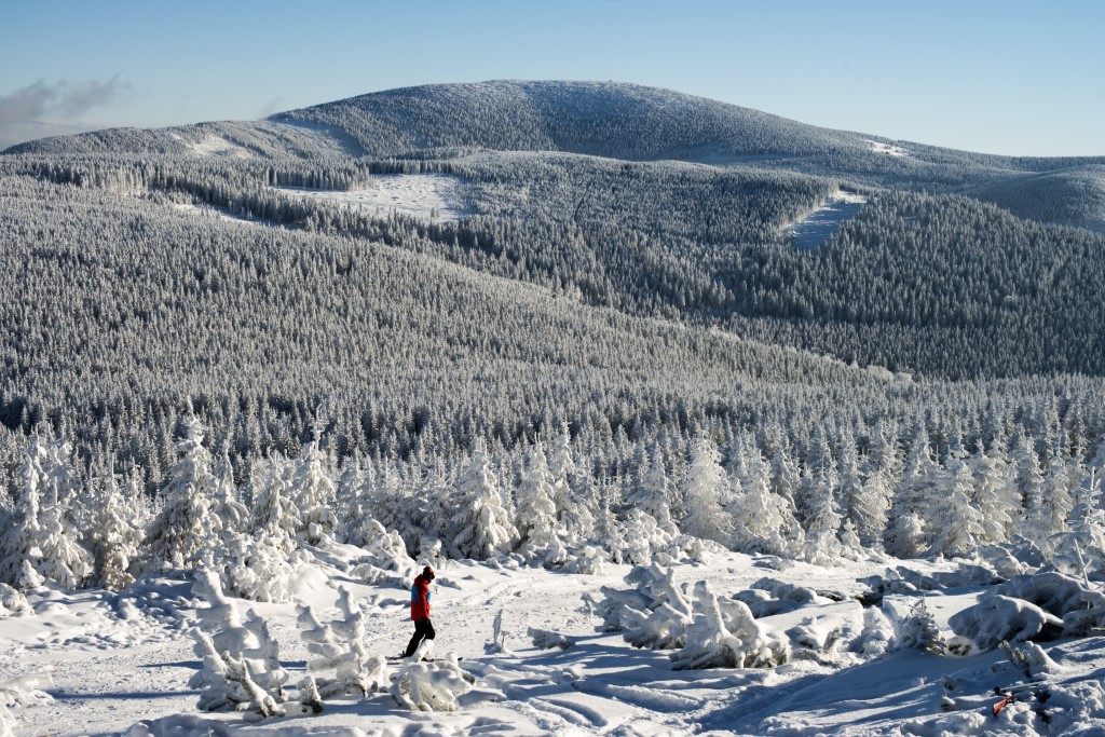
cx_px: 552
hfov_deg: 39.6
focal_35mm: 50
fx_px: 1535
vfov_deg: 27.0
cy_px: 368
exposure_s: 1/200
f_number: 16
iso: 50
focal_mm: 50
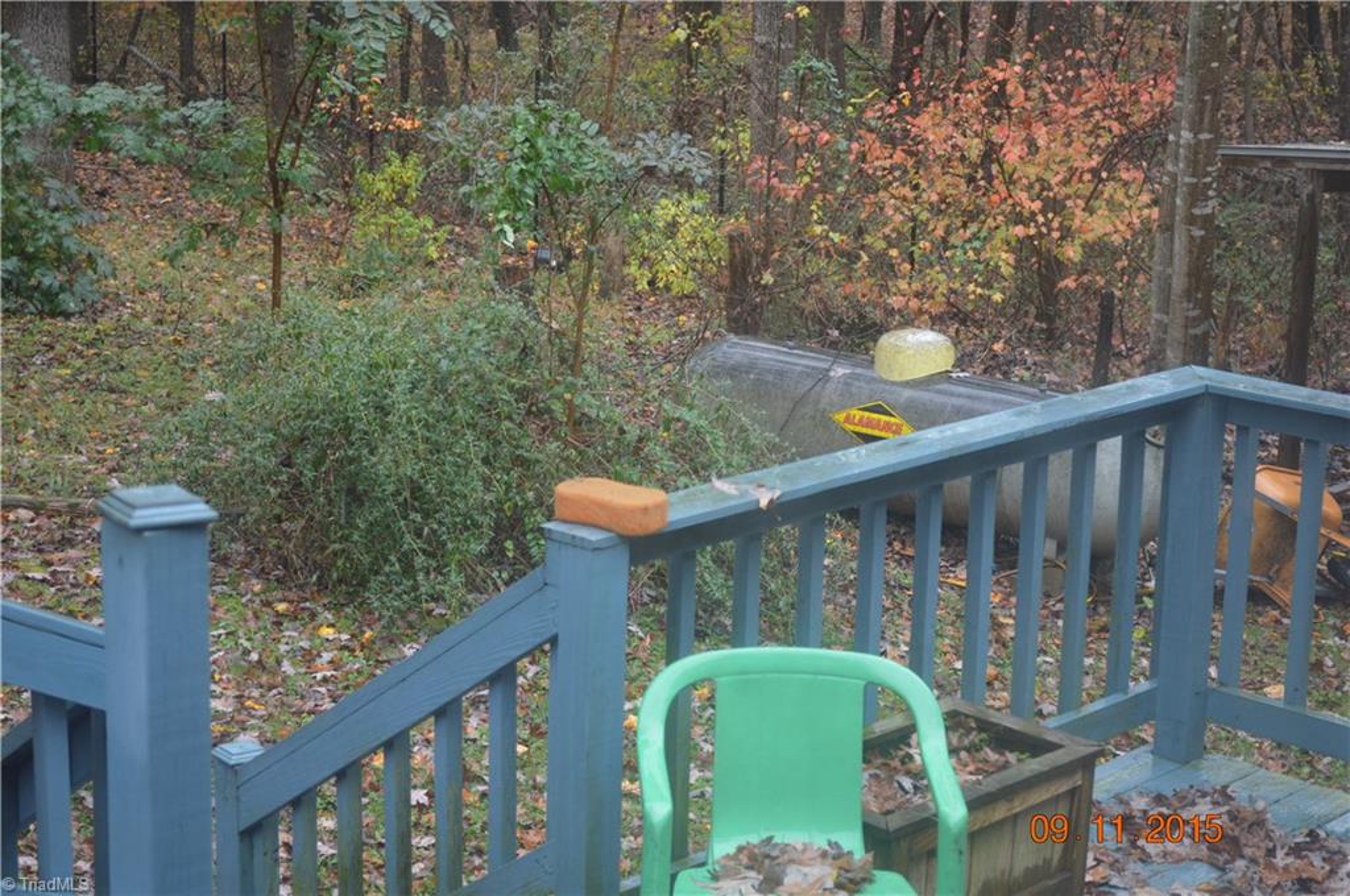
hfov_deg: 30.5
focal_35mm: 66
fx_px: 2472
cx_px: 675
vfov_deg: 20.6
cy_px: 448
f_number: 5.3
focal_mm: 44
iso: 400
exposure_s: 1/60
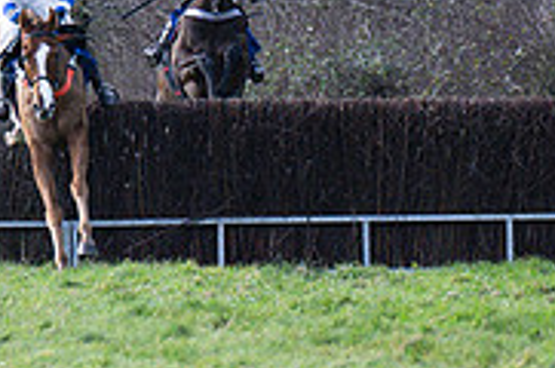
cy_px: 92
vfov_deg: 0.9
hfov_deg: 1.4
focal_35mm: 1515
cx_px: 393
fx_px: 23315
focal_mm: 200
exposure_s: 1/1000
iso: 400
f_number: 4
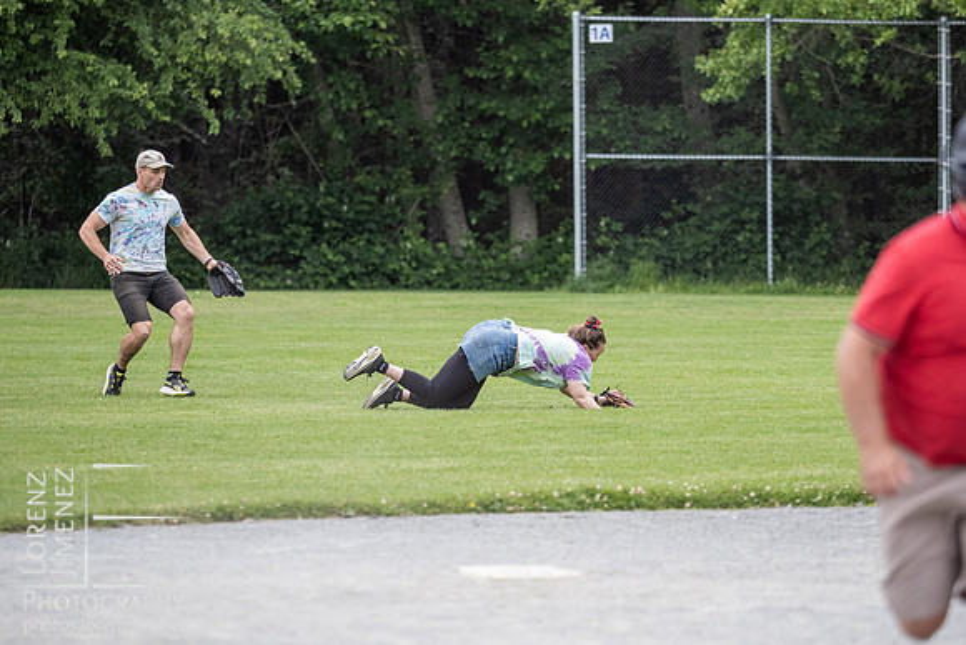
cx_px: 482
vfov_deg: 4.6
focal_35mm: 302
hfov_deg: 6.8
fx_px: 8108
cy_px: 354
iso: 640
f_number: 2.8
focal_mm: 142
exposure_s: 1/1600
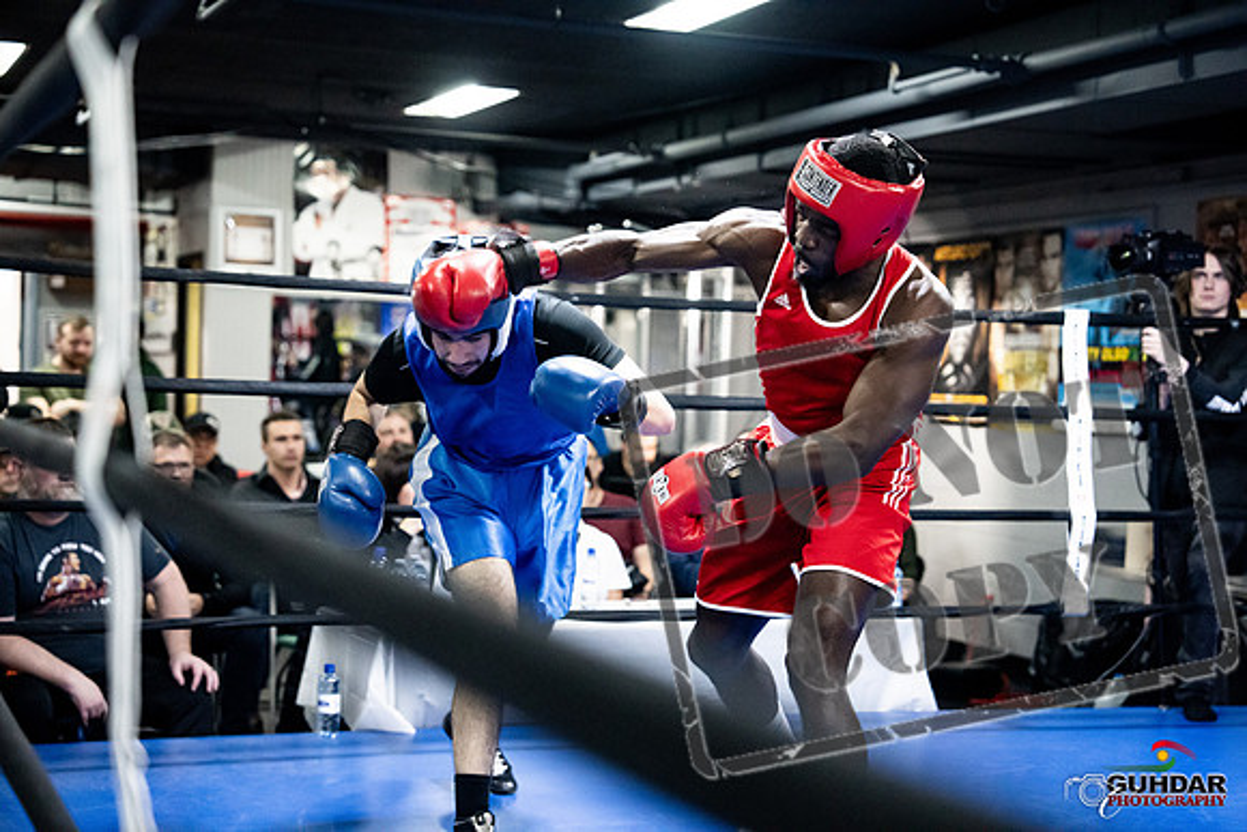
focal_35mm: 64
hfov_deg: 31.4
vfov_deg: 21.3
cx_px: 624
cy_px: 416
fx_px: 2217
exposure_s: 1/1000
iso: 10000
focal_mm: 64
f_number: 2.8
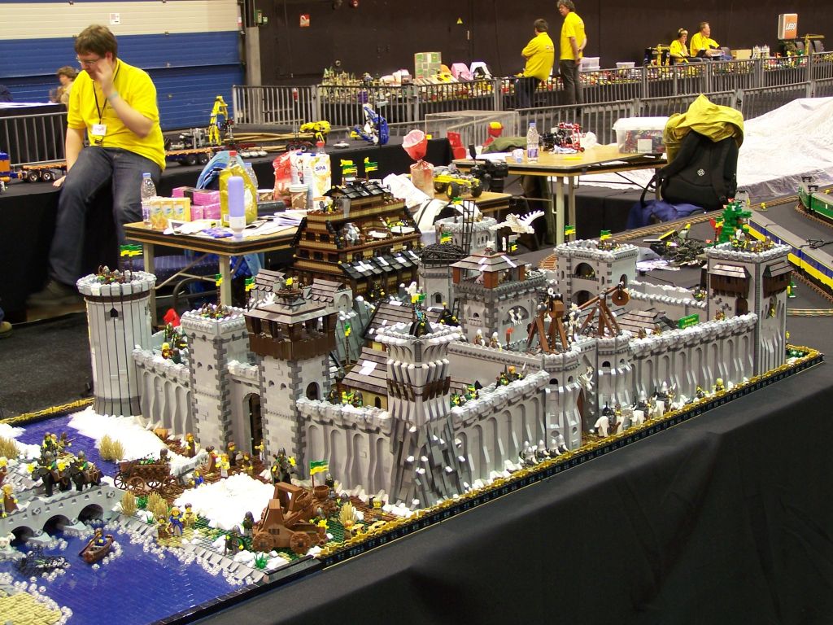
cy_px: 312
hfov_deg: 32.7
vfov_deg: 24.8
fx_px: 1420
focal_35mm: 59
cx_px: 416
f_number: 3.1
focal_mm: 9.8
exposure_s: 1/2
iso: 80
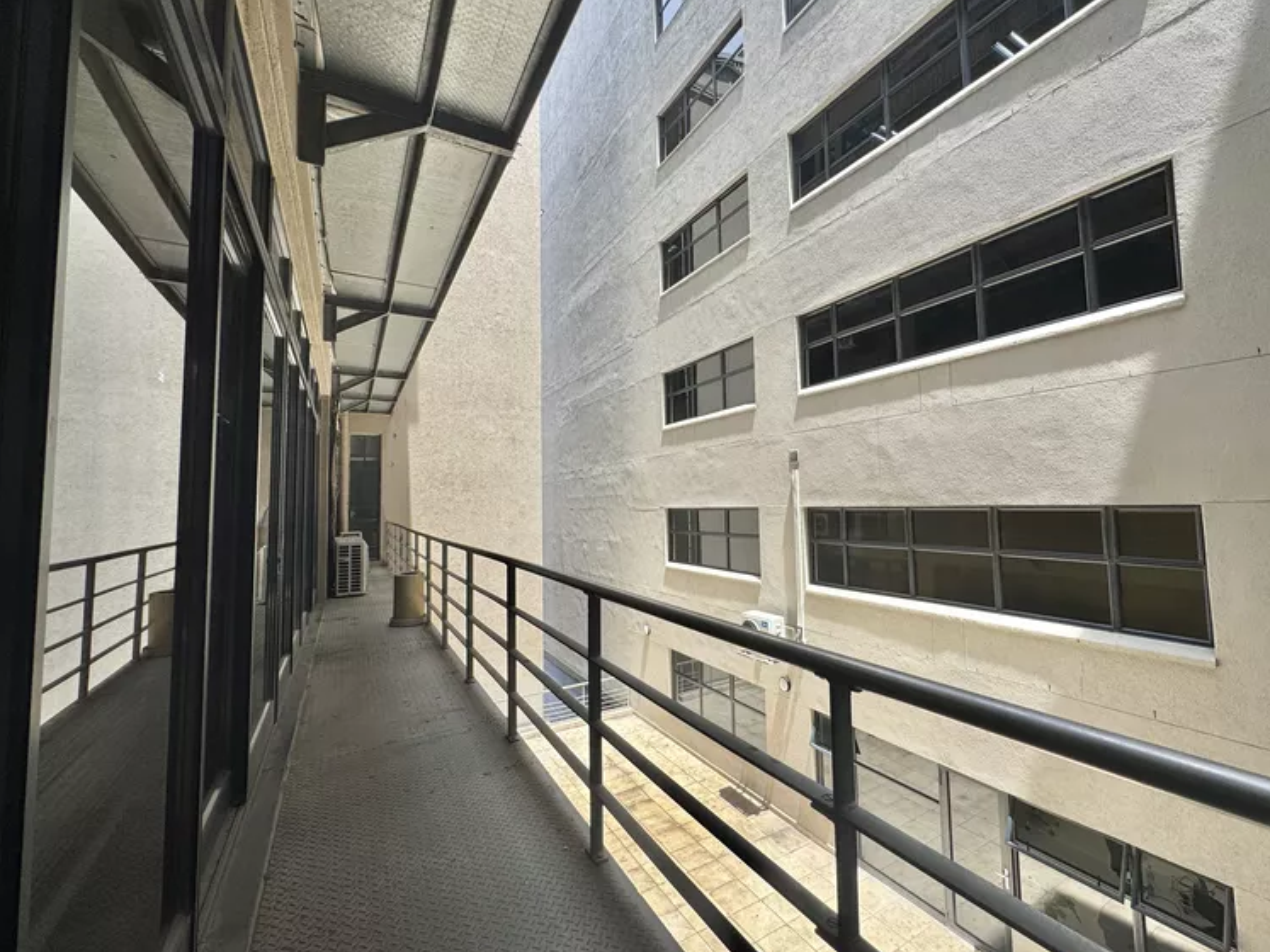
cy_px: 468
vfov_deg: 81.7
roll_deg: +1.6
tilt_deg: +3.3
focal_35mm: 15
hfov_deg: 98.0
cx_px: 678
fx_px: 550
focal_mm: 2.22
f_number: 2.2
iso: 50
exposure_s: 1/652
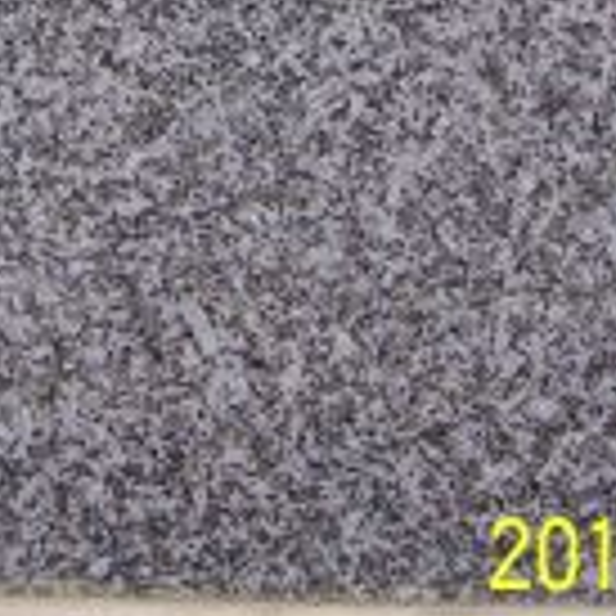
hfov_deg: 10.2
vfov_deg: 9.7
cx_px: 241
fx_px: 3443
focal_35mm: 171
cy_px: -495
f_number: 3
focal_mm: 8
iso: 80
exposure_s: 1/125
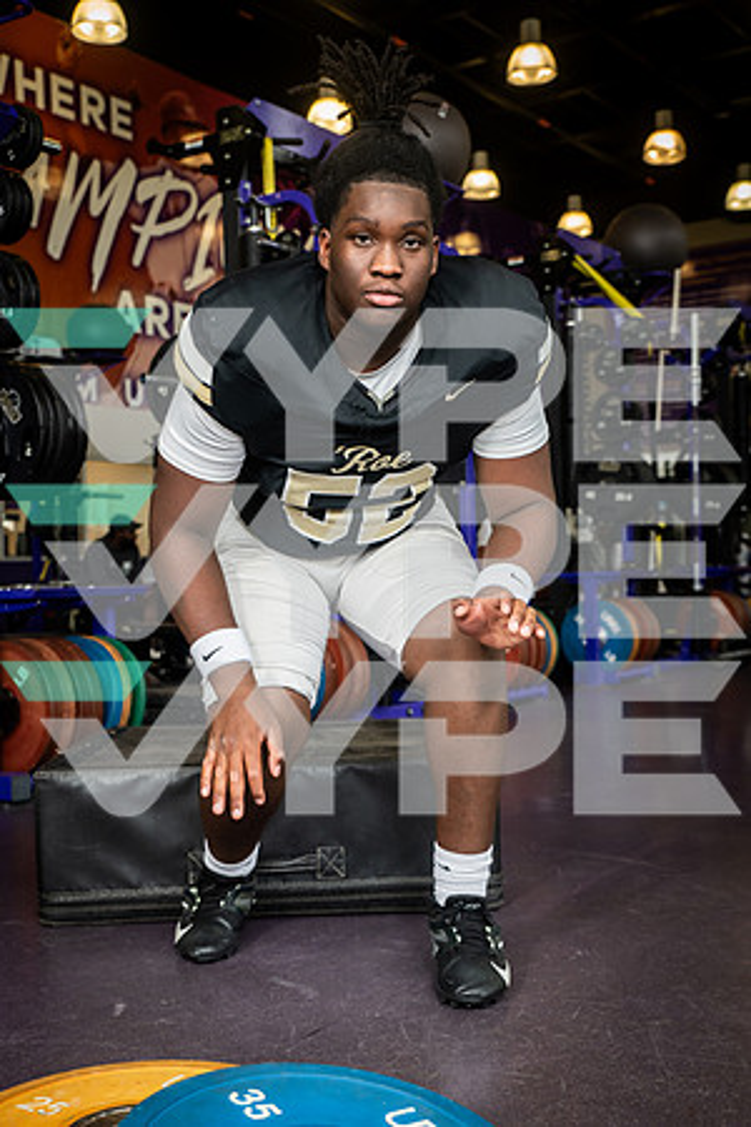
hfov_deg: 29.2
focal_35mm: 46
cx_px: 376
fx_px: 1439
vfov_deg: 42.7
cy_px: 564
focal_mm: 46
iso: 500
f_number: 5.6
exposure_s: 1/250
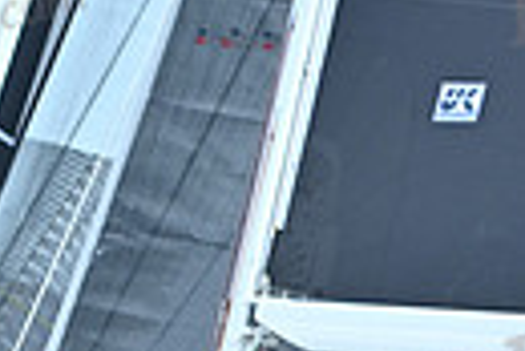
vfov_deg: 2.7
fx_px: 7300
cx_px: 299
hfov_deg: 4.1
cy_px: 579
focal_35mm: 500
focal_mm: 112
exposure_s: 1/1250
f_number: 3.5
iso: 250
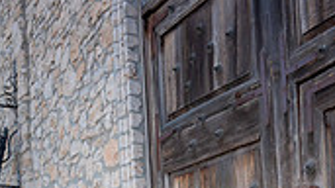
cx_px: 188
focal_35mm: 55
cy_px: 376
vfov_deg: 16.5
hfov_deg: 37.8
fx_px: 488
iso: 125
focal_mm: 20
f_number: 2.8
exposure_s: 1/500
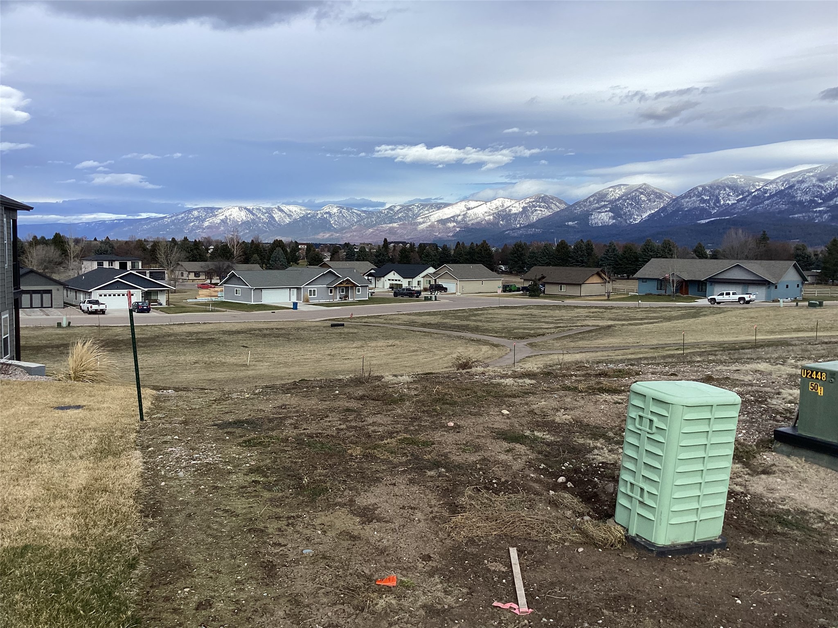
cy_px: 314
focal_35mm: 31
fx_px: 750
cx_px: 419
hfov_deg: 58.4
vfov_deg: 45.4
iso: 25
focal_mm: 3.3
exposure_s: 1/1253
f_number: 2.4
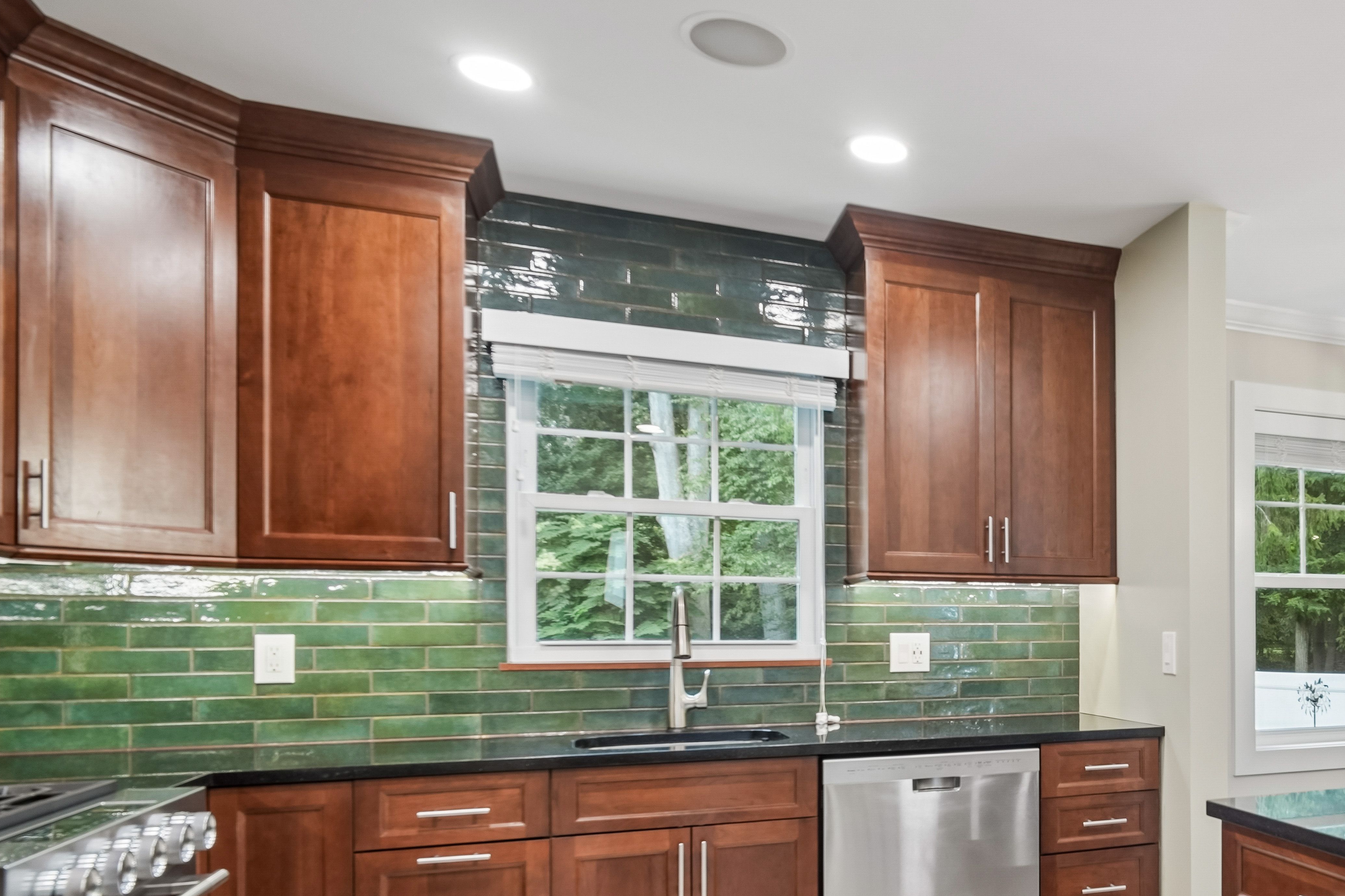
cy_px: 639
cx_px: 1130
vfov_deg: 46.7
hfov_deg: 60.3
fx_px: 1009
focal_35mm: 27
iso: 400
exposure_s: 1/8
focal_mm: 16
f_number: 8
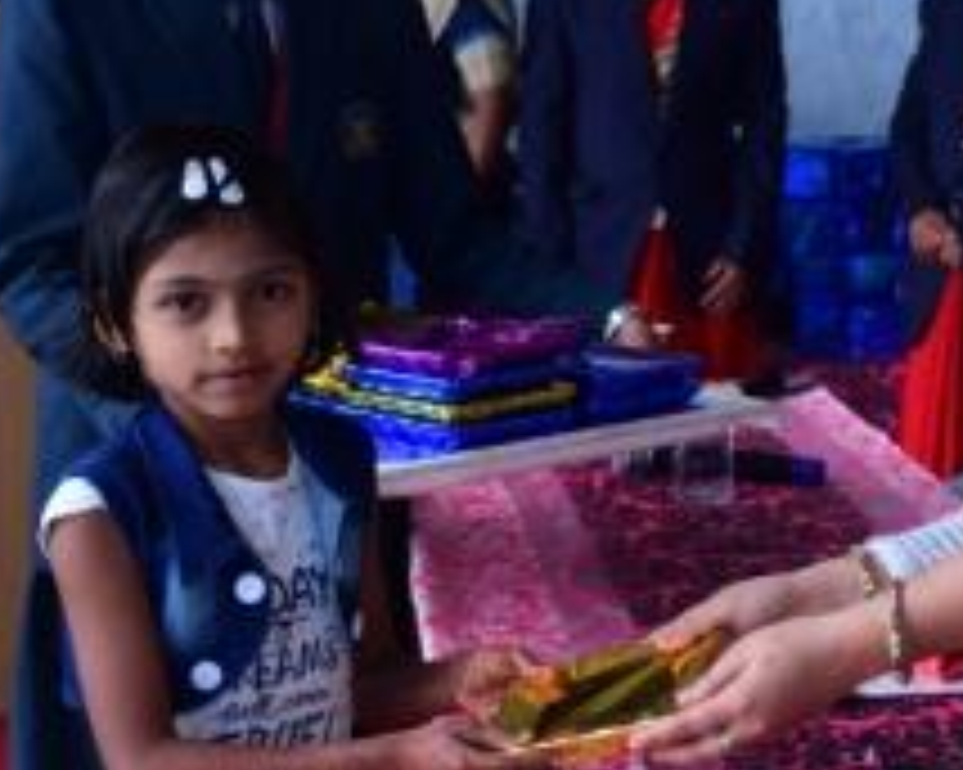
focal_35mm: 112
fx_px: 3191
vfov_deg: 13.7
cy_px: 295
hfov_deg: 16.9
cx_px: 864
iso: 500
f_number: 4.2
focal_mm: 38
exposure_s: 1/250
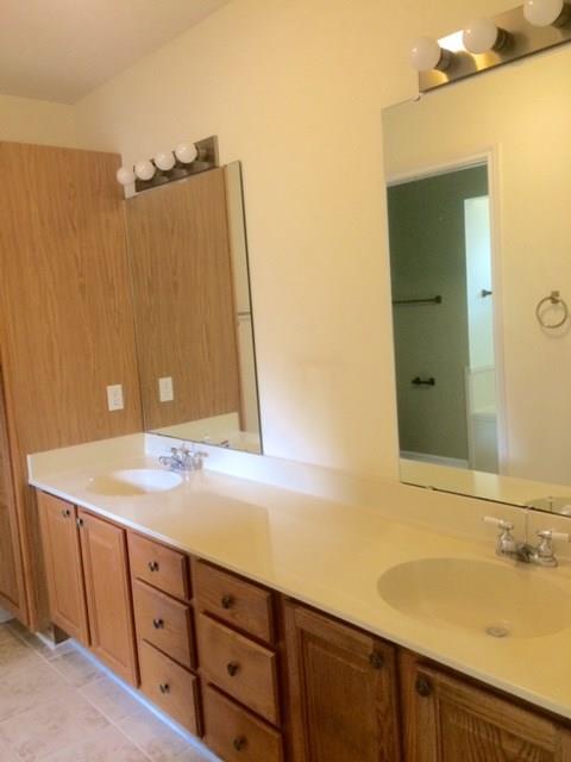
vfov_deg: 61.7
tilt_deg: -7.4
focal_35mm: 29
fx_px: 638
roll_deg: +3.5
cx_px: 286
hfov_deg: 48.2
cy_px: 381
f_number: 2.2
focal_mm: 4.15
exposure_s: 1/30
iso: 200
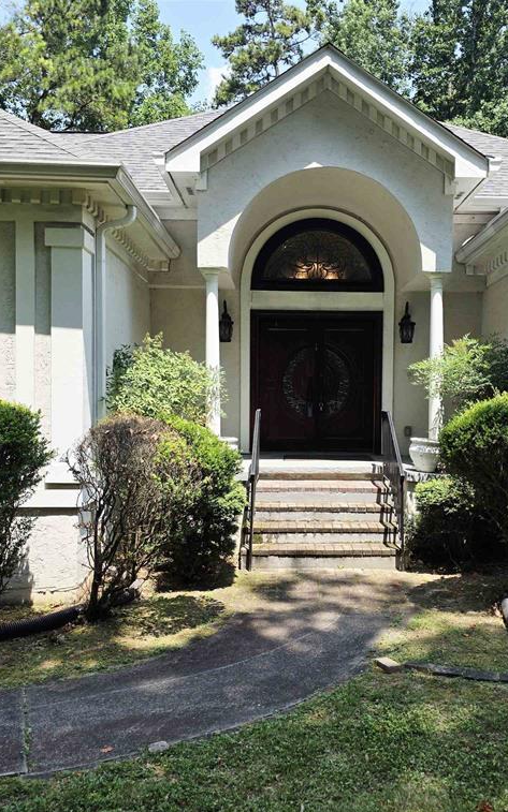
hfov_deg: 38.2
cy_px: 411
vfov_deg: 58.1
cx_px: 304
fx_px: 731
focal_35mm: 33
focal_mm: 6.3
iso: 80
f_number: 1.7
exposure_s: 1/3333
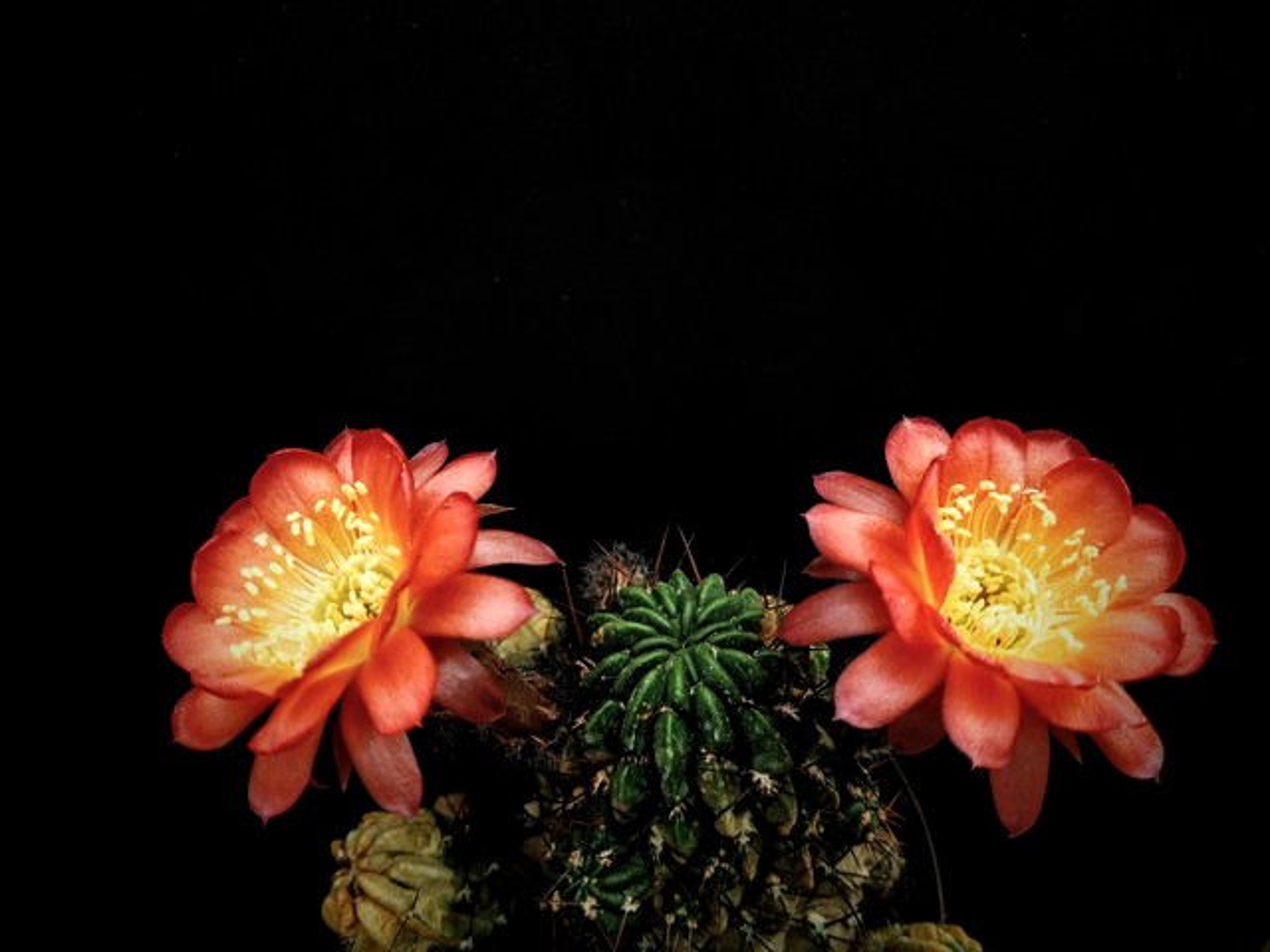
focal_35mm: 24
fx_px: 881
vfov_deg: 56.8
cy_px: 476
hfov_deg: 71.6
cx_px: 635
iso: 100
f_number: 1.9
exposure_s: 1/283
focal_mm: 3.94
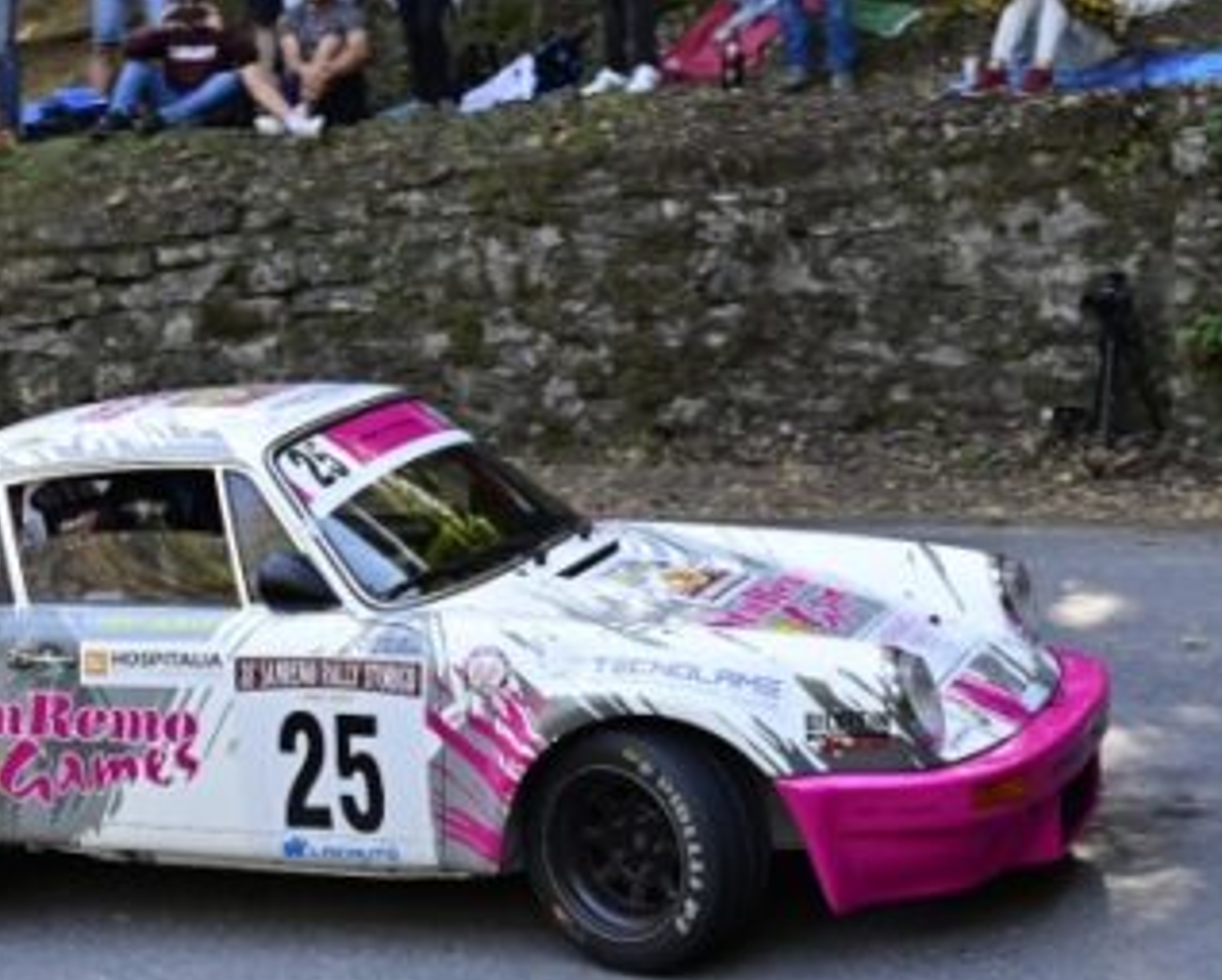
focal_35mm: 83
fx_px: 3005
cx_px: 469
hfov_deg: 22.9
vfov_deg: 18.5
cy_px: 446
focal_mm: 44
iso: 2000
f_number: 5.6
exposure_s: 1/640
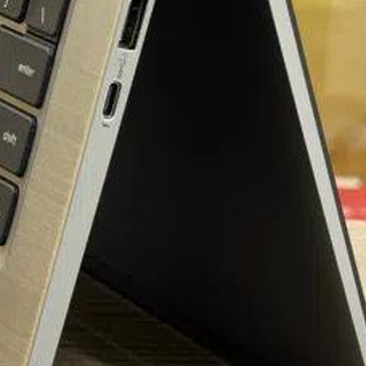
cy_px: 40
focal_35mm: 119
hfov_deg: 14.5
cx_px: 42
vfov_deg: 14.5
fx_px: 1423
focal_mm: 6.76
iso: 160
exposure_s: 1/50
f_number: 1.78
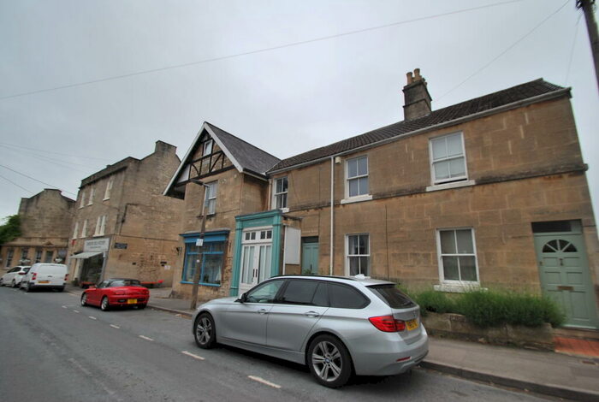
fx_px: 250
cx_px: 300
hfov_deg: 100.3
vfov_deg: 77.6
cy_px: 201
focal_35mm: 15
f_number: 6.3
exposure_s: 1/160
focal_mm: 10
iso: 100
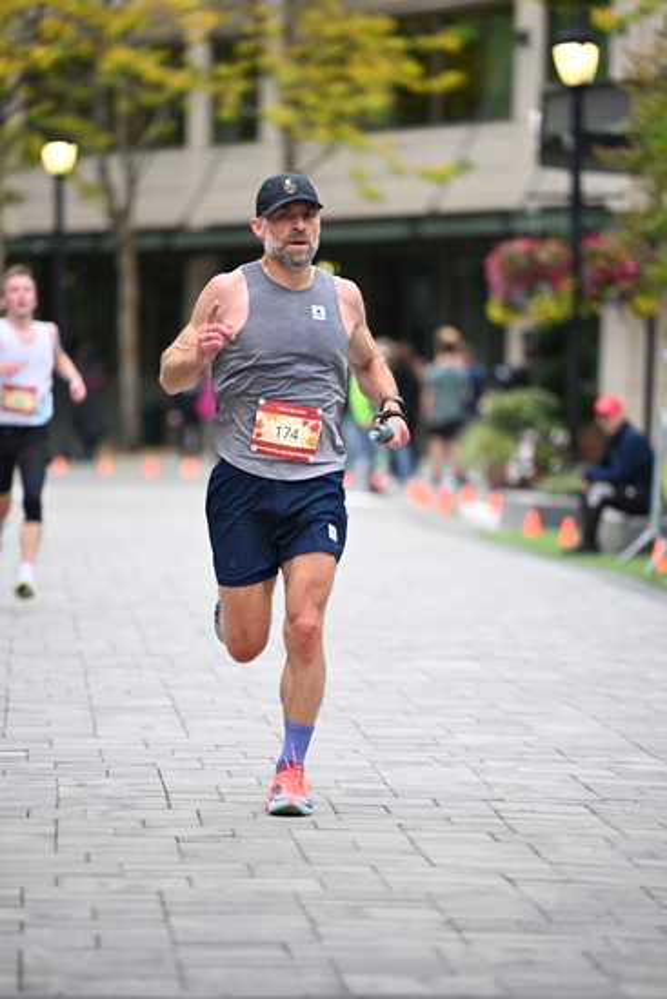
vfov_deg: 10.3
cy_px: 500
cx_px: 334
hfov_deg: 6.9
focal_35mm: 200
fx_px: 5554
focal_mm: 200
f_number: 2.8
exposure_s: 1/1250
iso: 1600
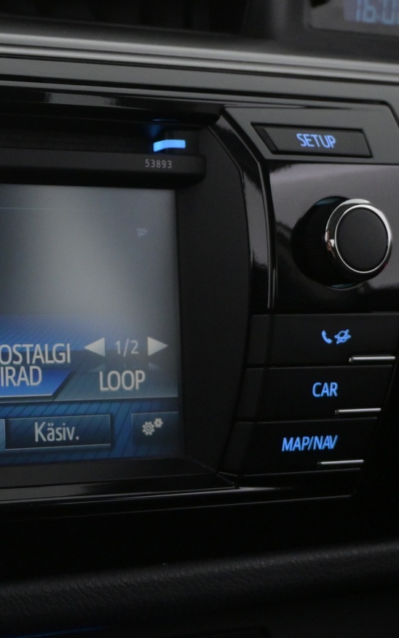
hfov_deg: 18.7
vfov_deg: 31.6
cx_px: -106
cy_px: 324
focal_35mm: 65
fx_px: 1130
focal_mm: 23
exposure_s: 1/80
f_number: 4.2
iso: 2500
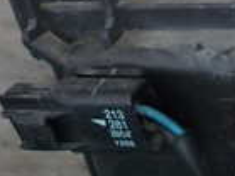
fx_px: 733
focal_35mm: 108
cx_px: 490
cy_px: 276
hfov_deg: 14.6
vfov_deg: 12.9
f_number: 2
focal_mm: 4.5
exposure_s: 1/60
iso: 200
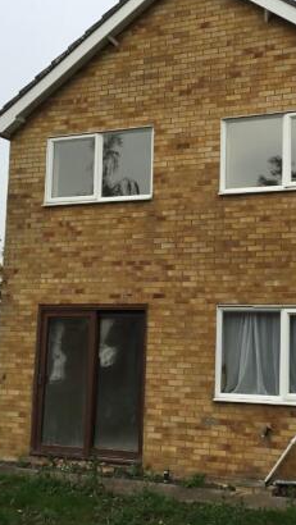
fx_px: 669
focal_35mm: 48
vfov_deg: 42.9
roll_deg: -0.3
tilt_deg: +4.6
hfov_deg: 24.4
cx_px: 251
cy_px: 254
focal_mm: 3.3
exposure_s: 1/769
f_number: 2.4
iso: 25
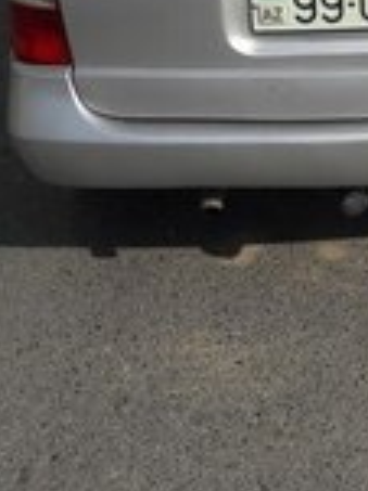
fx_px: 1306
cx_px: 394
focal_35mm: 92
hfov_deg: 15.6
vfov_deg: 20.2
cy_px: -75
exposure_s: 1/2941
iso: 40
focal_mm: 3.7
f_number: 1.9
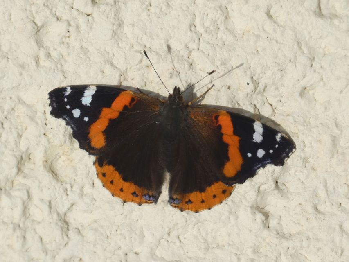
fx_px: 6050
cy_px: 131
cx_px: 174
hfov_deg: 3.3
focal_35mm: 600
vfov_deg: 2.5
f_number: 5.6
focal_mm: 107.6
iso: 80
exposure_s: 1/250
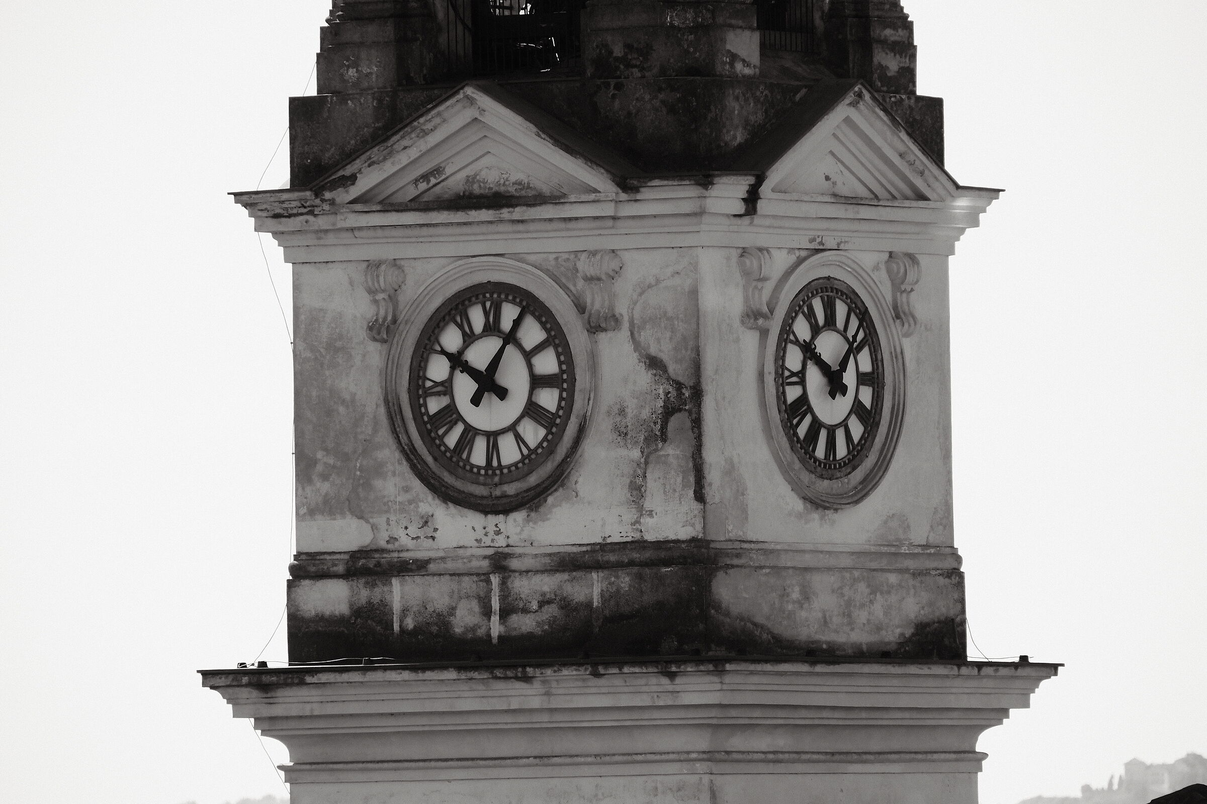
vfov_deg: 3.1
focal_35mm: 450
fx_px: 15086
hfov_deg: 4.6
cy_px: 402
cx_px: 604
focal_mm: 300
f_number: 5.6
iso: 800
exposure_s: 1/2200
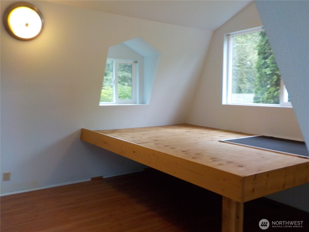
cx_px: 154
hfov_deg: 60.0
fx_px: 268
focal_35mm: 30
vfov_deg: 46.8
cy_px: 116
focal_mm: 4.1
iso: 280
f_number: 3.3
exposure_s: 1/30
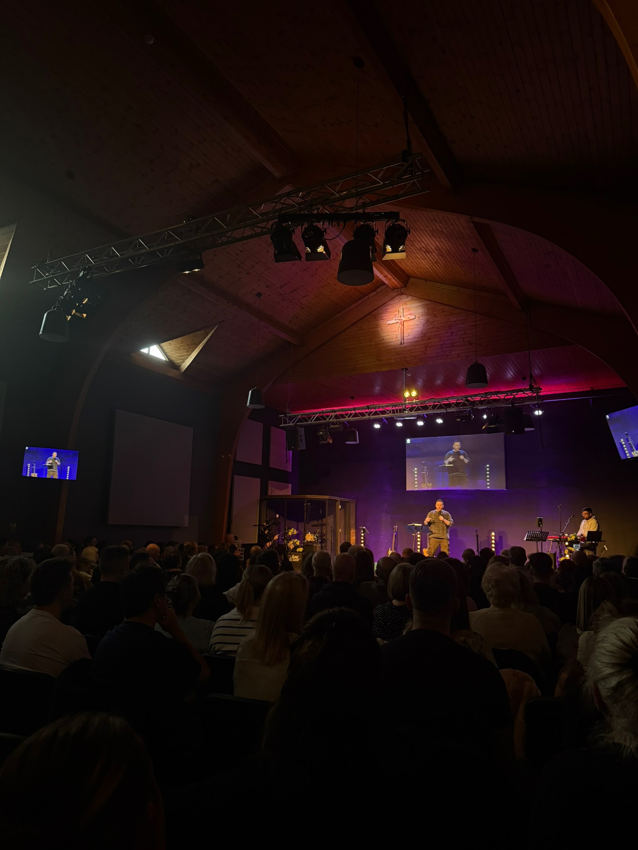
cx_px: 319
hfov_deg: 56.8
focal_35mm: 24
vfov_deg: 71.6
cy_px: 425
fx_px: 590
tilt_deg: +10.3
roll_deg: -1.9
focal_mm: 6.76
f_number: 1.78
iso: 640
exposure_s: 1/33
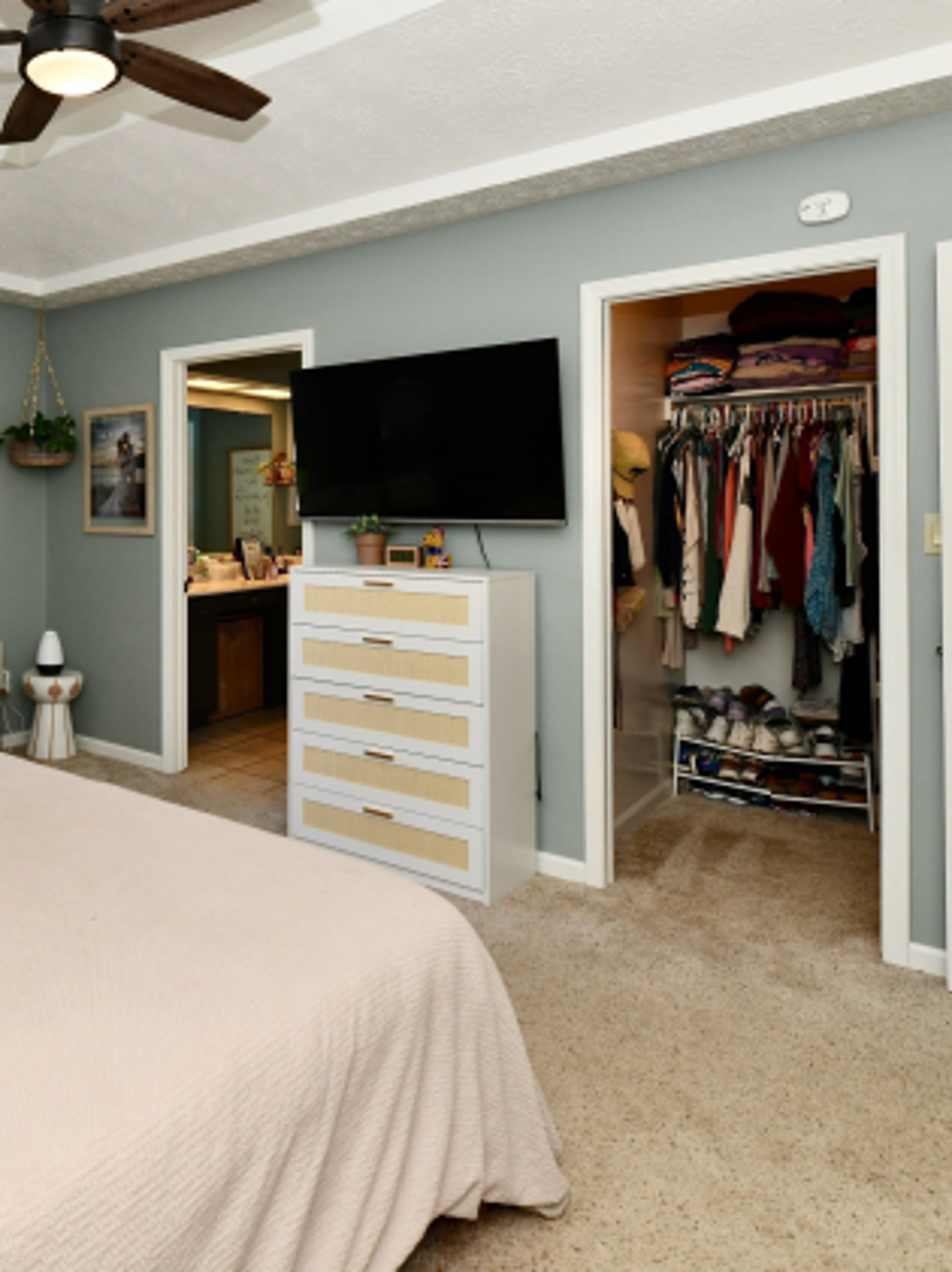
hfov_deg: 51.2
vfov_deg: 71.1
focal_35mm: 24
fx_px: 881
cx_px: 124
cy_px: 529
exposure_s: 1/60
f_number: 6.3
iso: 640
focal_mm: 14
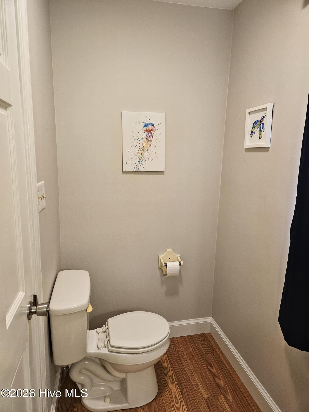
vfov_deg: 73.9
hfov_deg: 58.9
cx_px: 154
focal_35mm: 23
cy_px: 206
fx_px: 274
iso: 320
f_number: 1.8
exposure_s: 1/120
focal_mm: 5.4
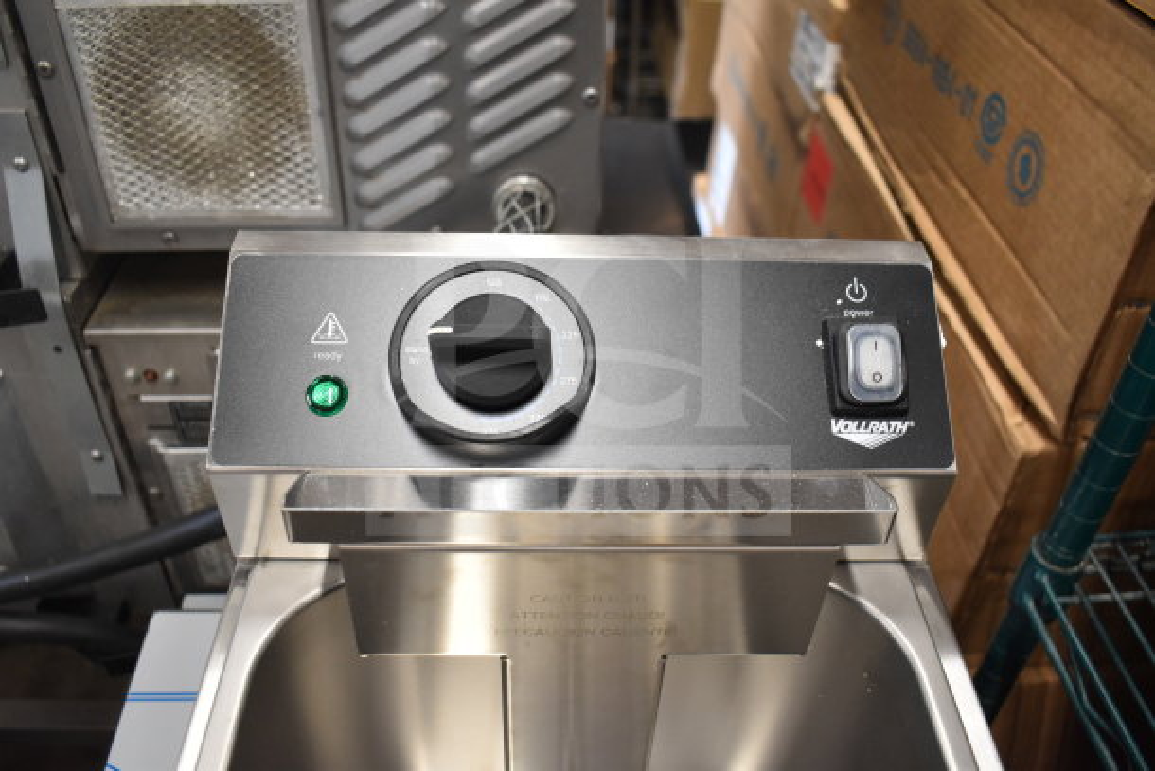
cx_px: 578
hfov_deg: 59.5
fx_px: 1011
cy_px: 386
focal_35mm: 32
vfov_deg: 41.7
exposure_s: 1/30
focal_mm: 21
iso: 1250
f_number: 3.8
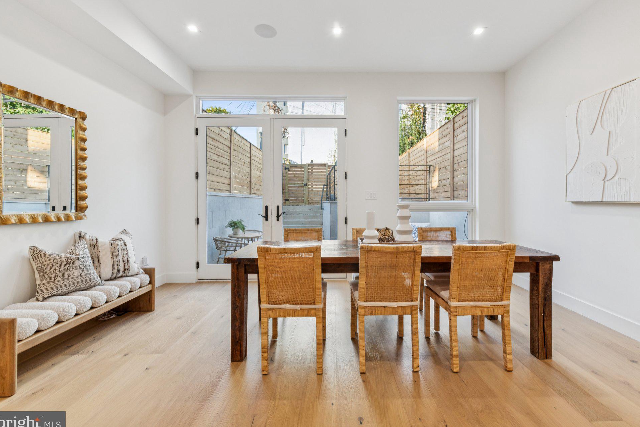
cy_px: 207
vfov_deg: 77.3
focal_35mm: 15
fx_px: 267
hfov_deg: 100.3
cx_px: 334
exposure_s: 1/30
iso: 320
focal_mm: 14
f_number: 10
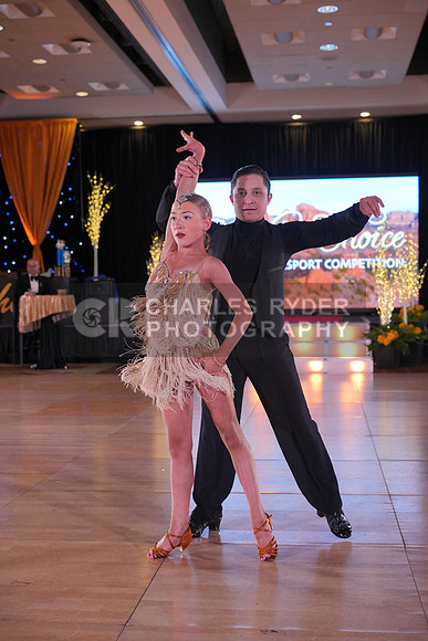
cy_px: 320
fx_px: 891
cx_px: 214
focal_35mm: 50
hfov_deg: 27.0
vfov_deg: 39.6
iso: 1600
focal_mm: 50
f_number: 4
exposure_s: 1/400
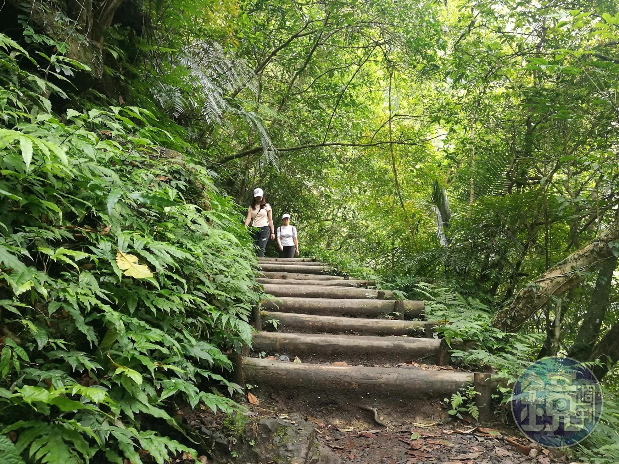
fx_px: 554
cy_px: 232
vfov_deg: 45.4
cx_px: 310
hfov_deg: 58.4
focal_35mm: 31
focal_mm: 4.5
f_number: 2.2
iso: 200
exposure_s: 1/40
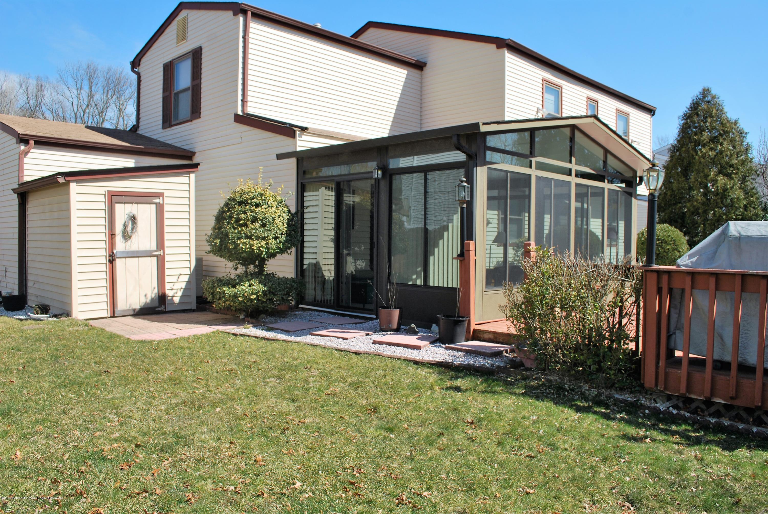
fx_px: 577
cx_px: 384
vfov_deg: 48.0
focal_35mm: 27
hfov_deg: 67.3
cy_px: 257
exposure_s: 1/200
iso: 100
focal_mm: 18
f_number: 9
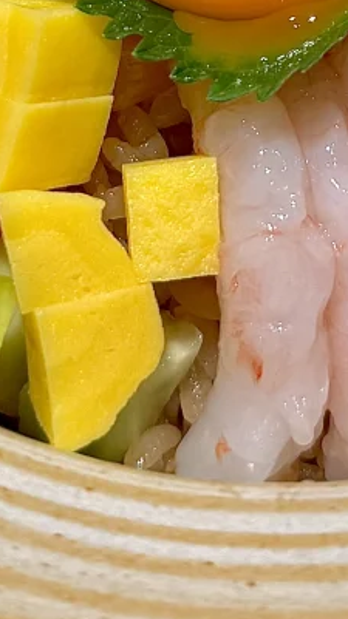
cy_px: -181
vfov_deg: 20.7
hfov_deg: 12.8
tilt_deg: -44.5
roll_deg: -0.3
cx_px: 251
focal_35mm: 94
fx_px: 1545
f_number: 1.78
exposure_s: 1/140
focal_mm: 6.76
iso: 50
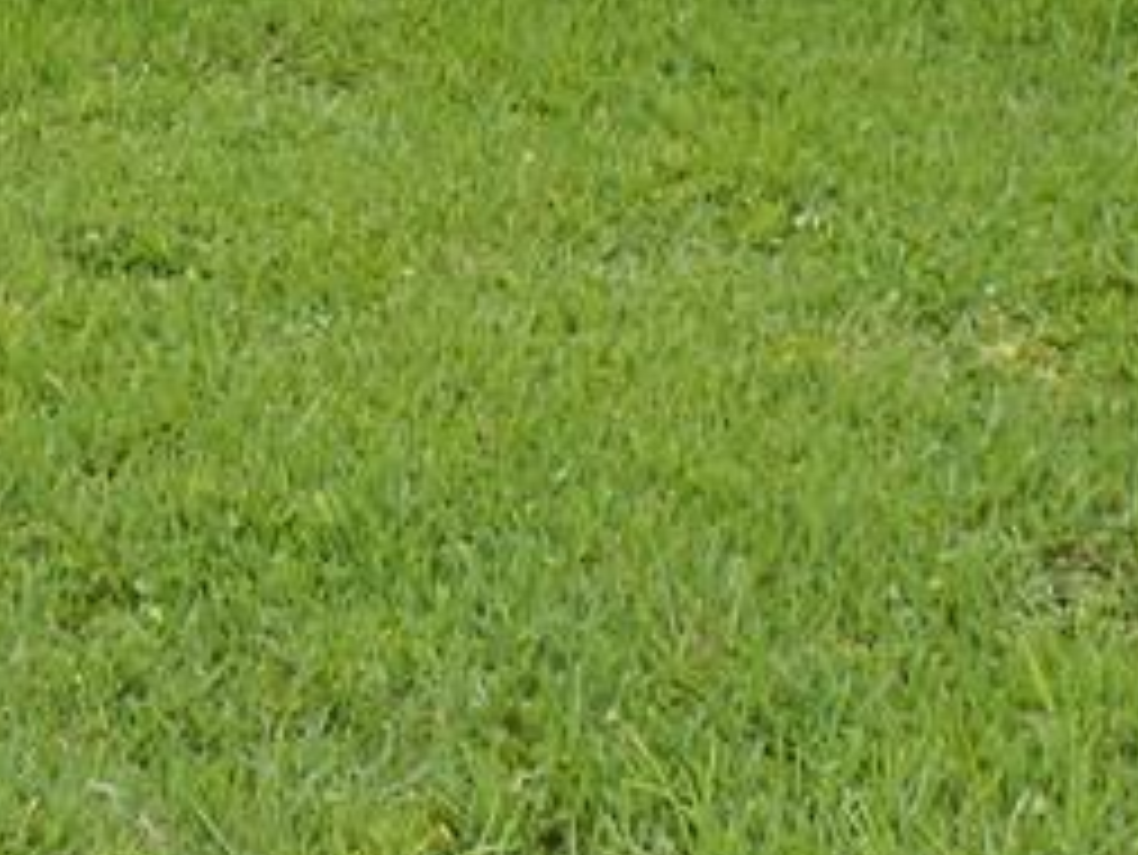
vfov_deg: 14.1
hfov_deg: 20.0
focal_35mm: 97
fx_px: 3190
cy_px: -518
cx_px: 261
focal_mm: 4.3
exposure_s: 1/1600
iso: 125
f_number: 3
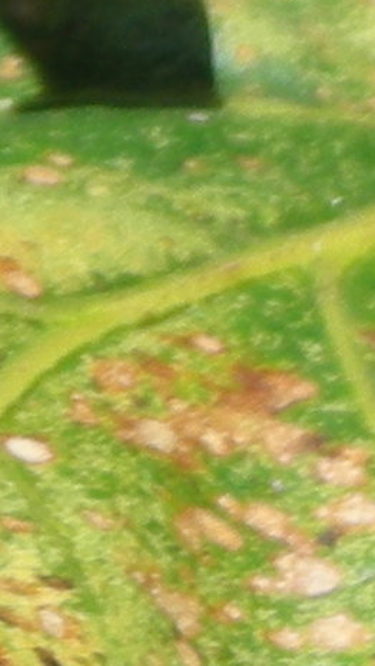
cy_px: 952
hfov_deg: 1.6
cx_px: 1202
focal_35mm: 763
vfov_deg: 2.8
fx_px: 13493
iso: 50
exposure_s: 1/184
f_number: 5.3
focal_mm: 19.2
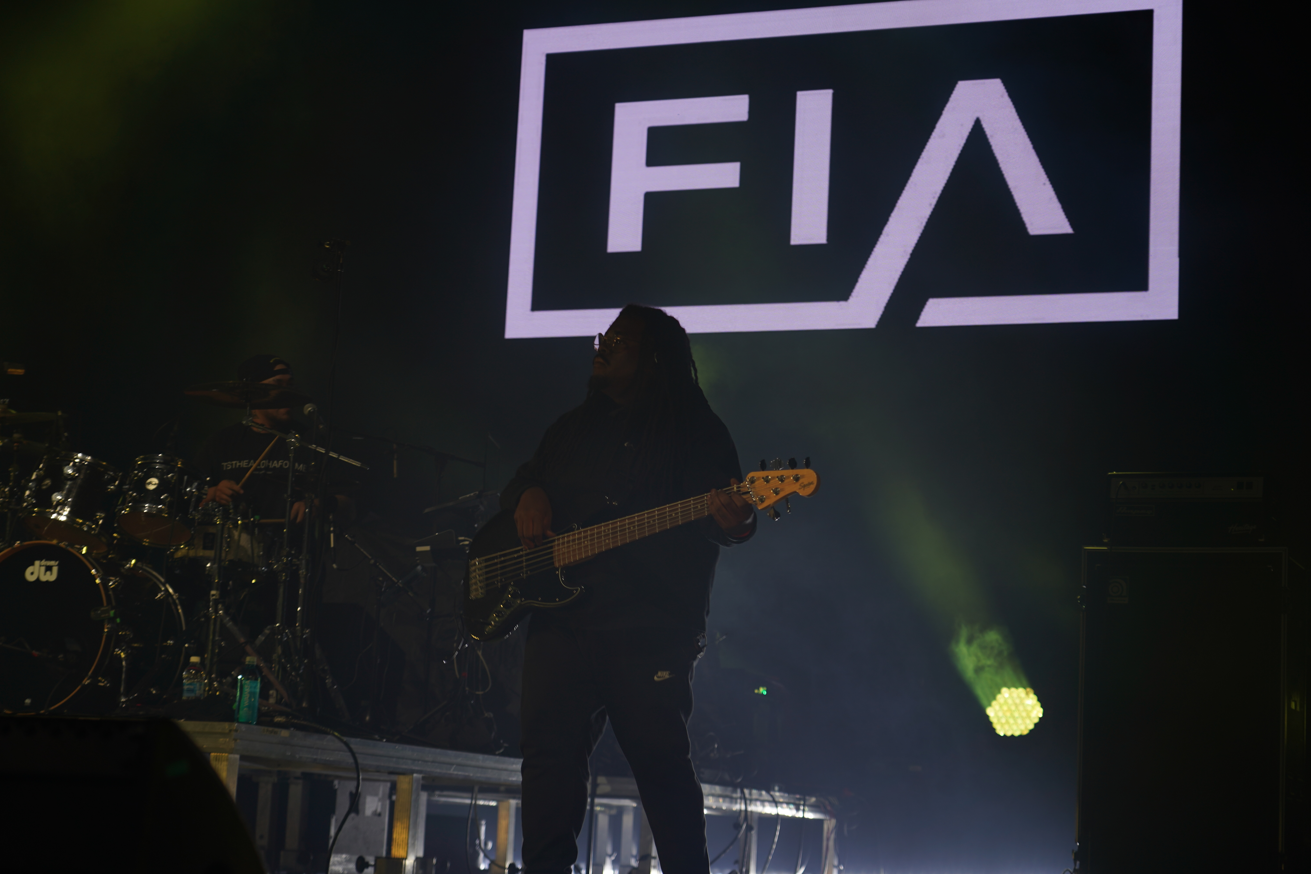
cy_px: 437
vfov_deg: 20.3
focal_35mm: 67
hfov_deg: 30.1
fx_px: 2440
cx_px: 656
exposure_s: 1/125
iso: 100
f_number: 4
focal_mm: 67
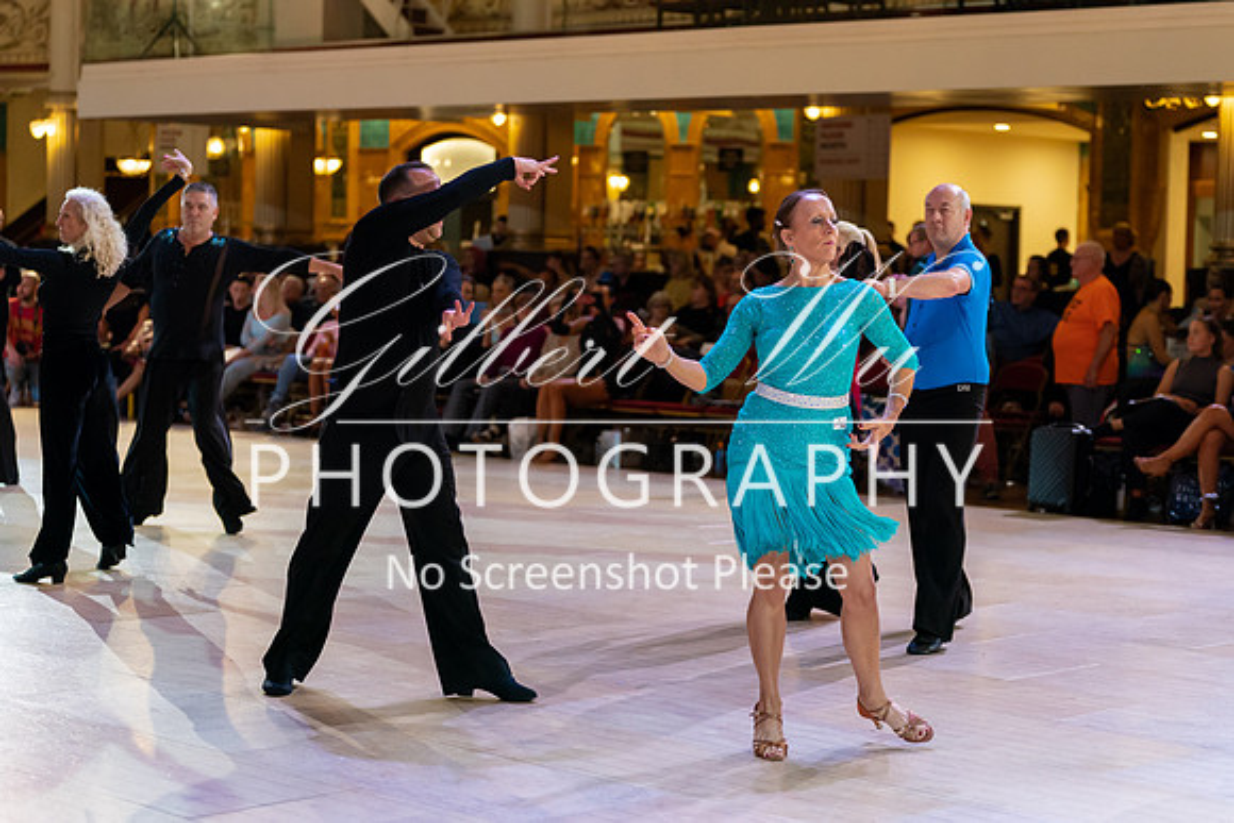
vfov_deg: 18.7
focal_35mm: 73
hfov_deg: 27.7
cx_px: 679
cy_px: 362
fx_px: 2502
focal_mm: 64
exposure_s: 1/800
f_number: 2.5
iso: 4000
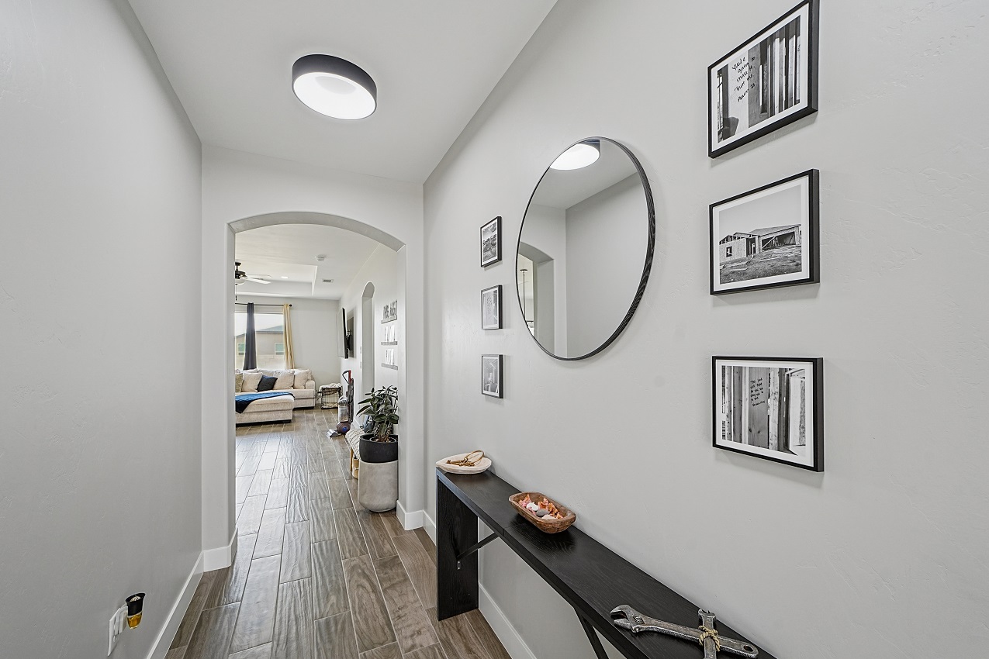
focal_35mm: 14
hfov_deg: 104.3
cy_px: 330
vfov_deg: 81.2
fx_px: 385
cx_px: 494
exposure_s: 1/20
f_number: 7.1
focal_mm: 14
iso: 400
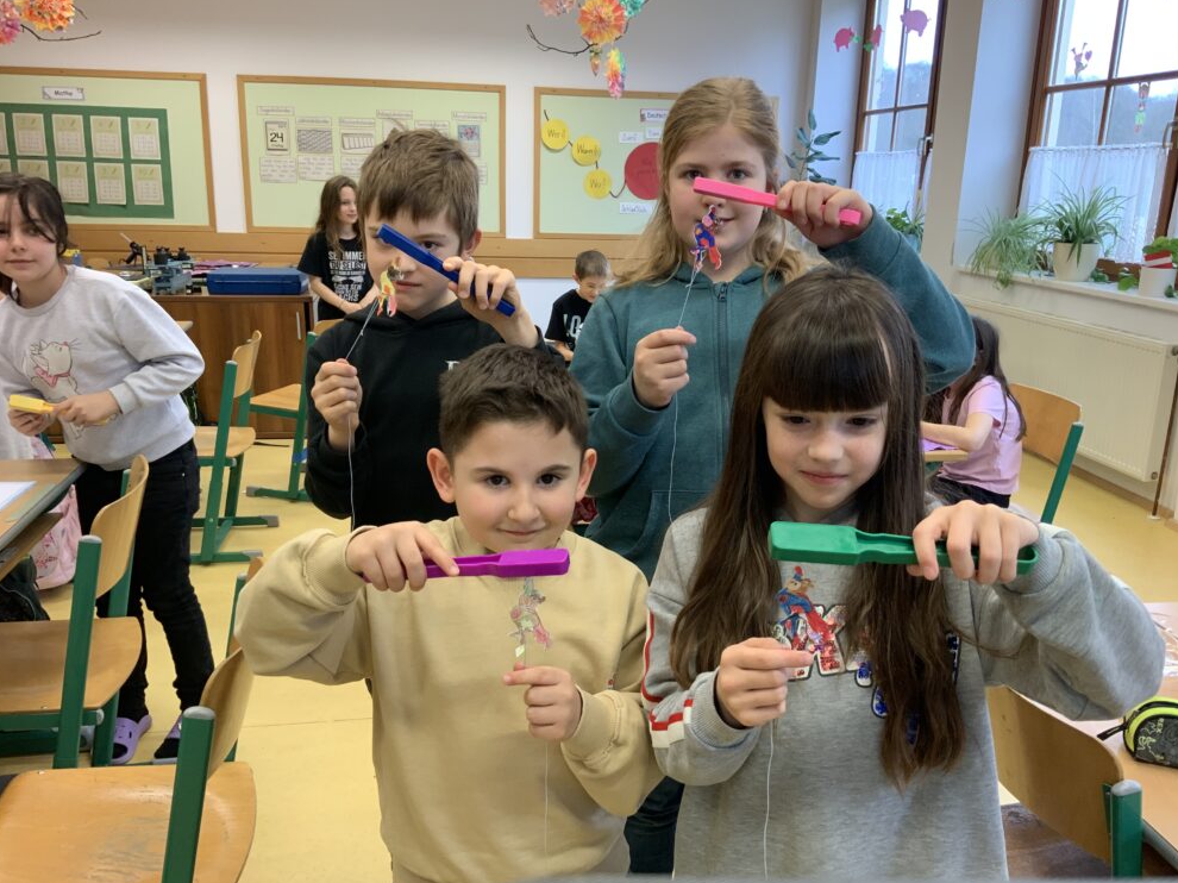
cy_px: 452
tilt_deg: -15.7
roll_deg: -0.9
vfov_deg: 46.8
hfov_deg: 60.0
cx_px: 601
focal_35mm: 30
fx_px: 1021
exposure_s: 1/50
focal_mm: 3
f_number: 1.8
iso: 64
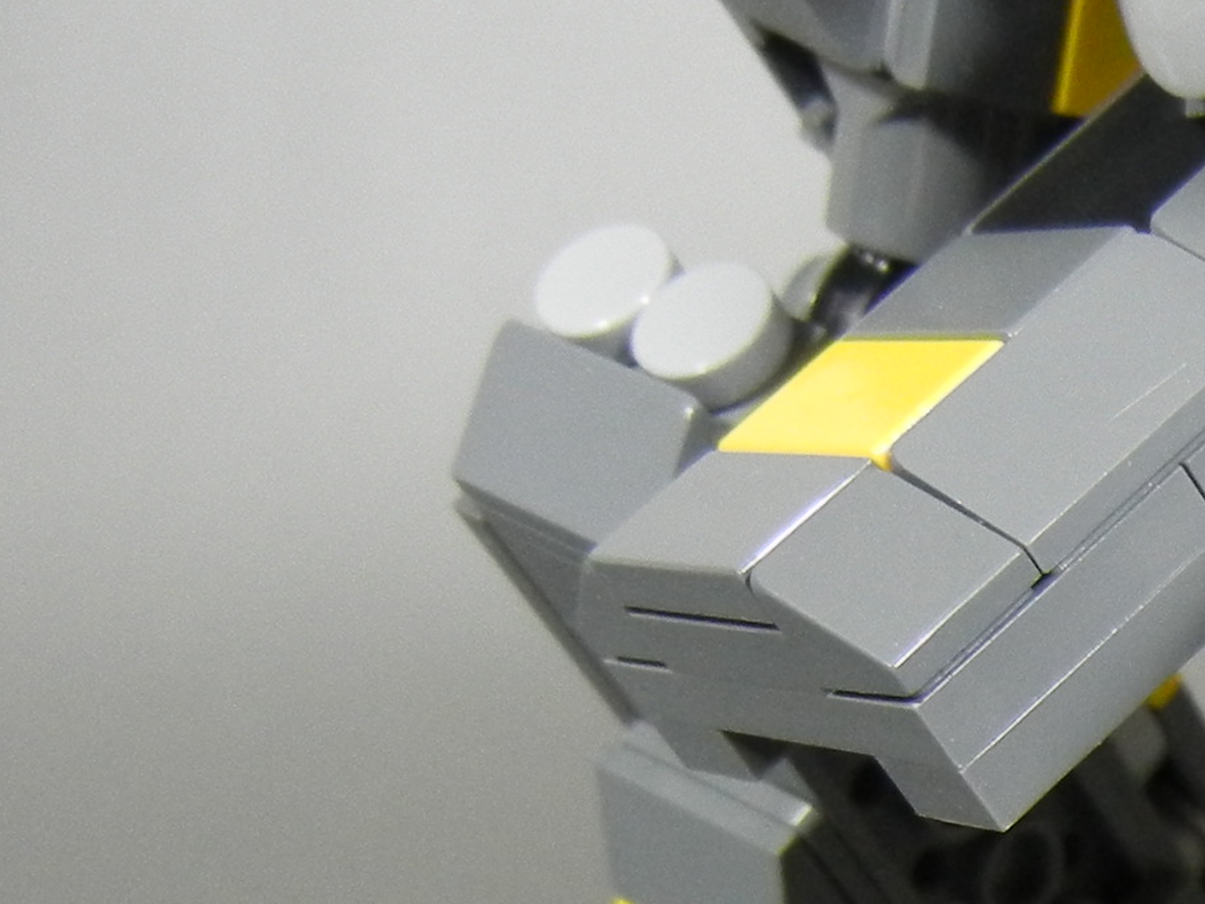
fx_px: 3759
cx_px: 1707
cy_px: 1469
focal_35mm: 108
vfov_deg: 12.8
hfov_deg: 16.8
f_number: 3.5
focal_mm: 5.4
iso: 400
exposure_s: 1/35.7
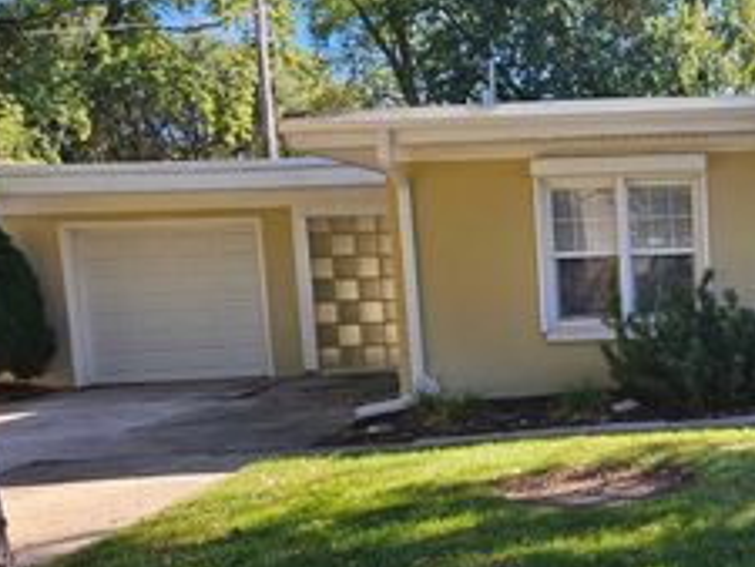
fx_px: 1113
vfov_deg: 28.4
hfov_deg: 34.4
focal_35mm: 51
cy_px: 377
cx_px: 742
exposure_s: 1/471
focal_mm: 5.4
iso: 25
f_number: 1.8
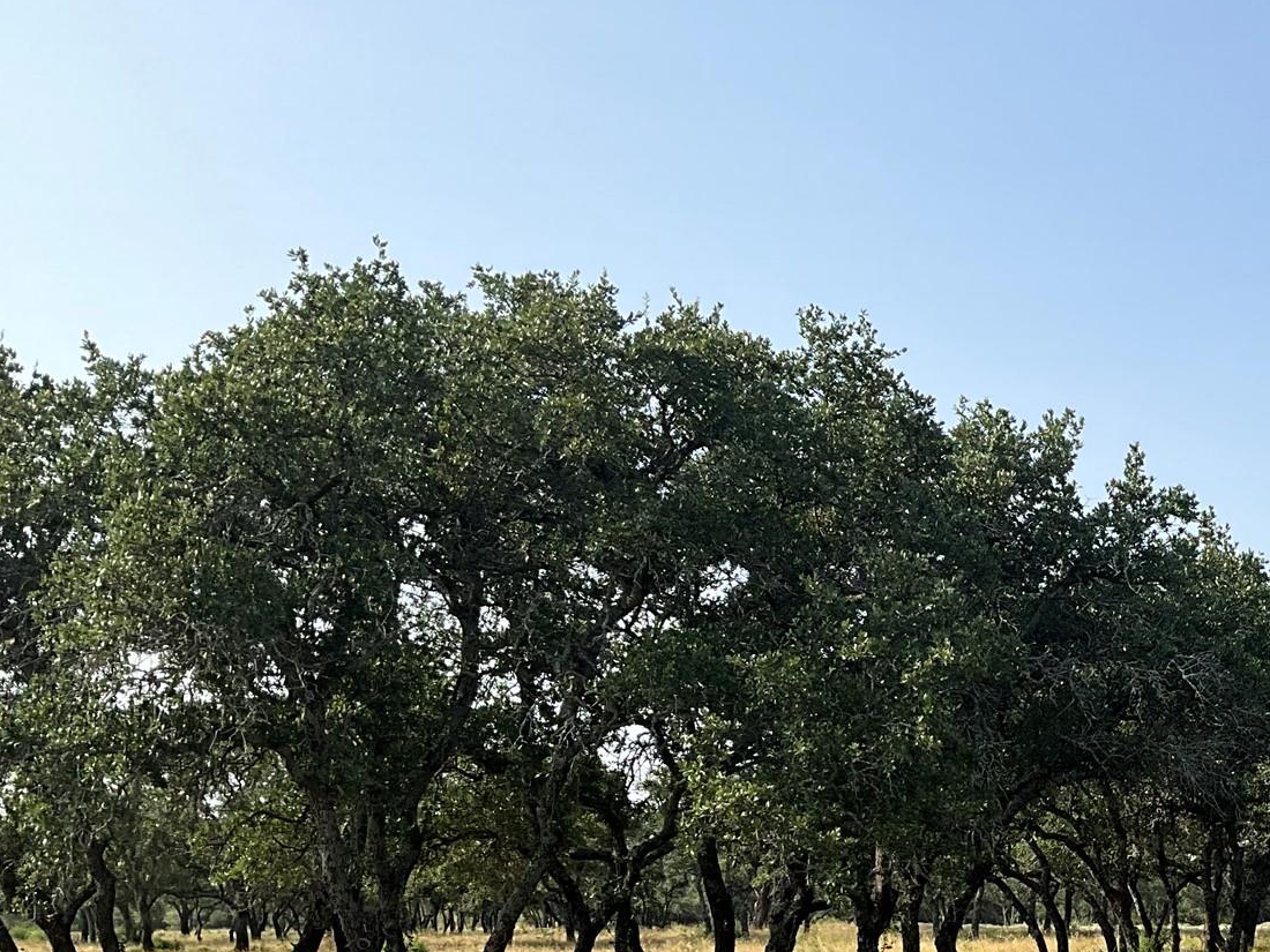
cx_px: 1159
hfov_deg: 33.5
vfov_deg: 26.3
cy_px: 818
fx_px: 1981
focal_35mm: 54
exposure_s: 1/1577
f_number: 1.8
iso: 25
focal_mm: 3
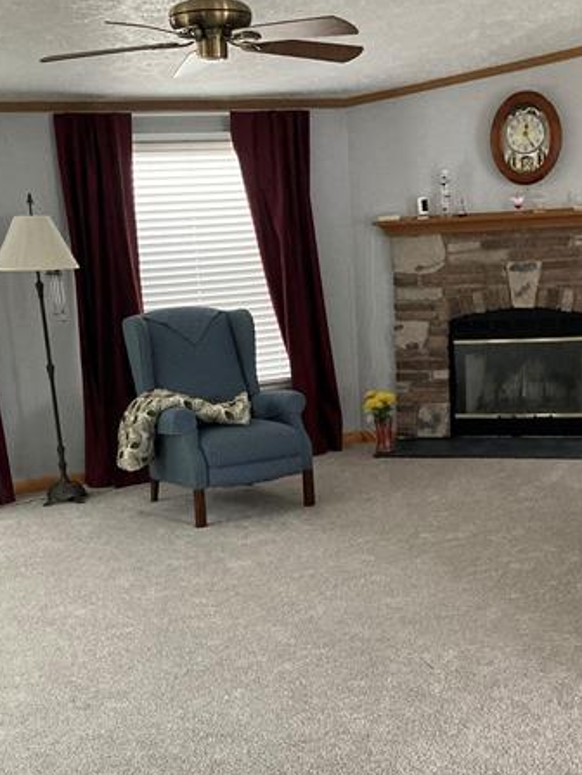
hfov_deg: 30.2
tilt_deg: -14.9
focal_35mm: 48
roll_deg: +2.8
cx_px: 320
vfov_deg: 39.2
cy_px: 521
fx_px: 1076
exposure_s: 1/51
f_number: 1.8
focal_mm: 3.99
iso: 320
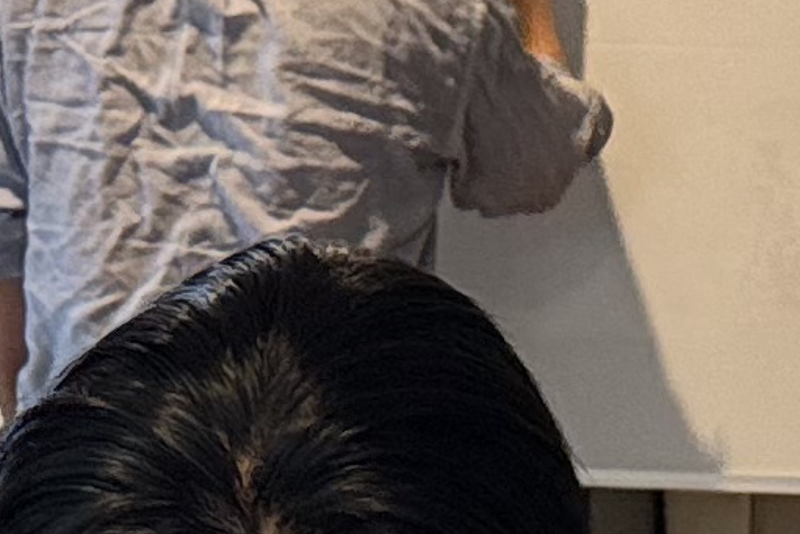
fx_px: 4379
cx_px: 457
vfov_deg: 6.8
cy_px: 918
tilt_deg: -12.9
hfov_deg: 10.4
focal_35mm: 197
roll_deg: -1.9
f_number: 1.78
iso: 400
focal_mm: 6.76
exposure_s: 1/60
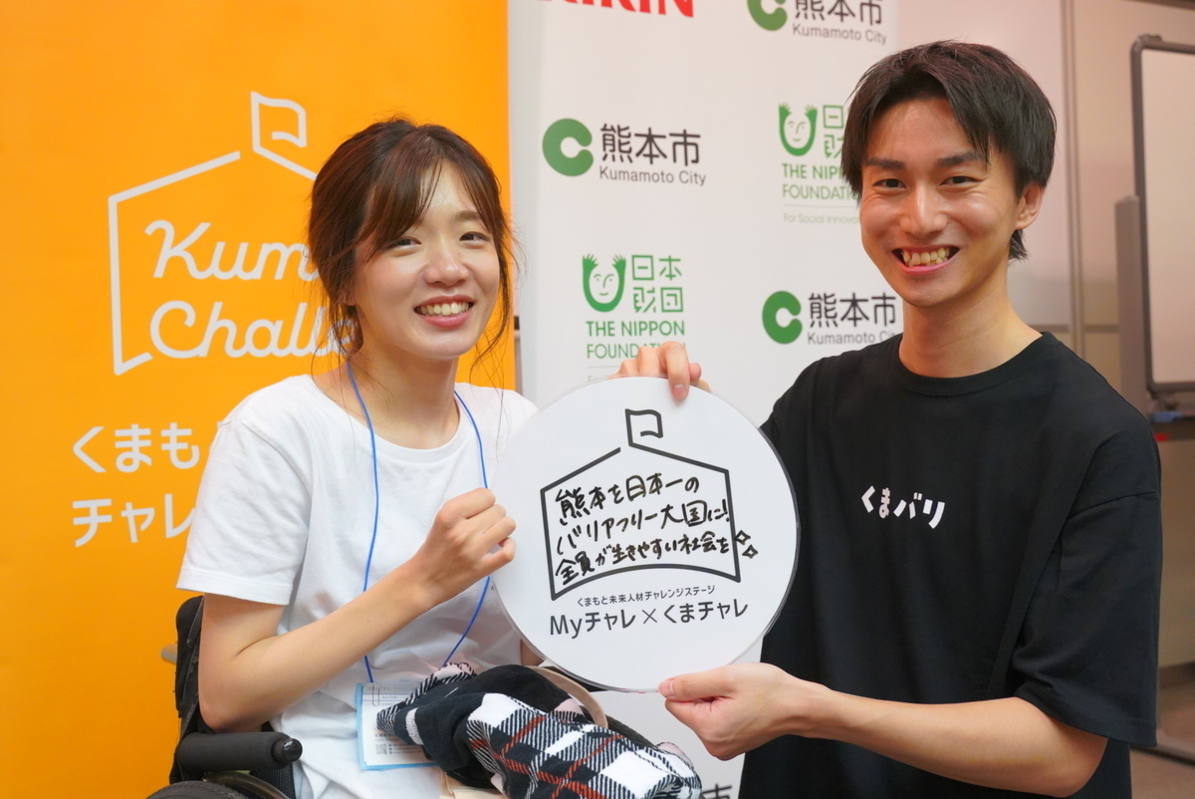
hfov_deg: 49.5
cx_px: 598
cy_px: 400
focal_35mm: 39
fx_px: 1295
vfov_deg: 34.3
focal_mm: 39
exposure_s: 1/160
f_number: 5.6
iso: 8000
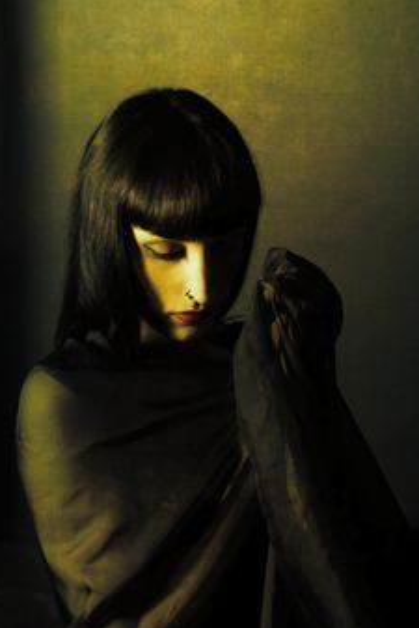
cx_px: 272
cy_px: 496
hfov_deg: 17.0
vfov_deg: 25.0
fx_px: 1395
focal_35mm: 80
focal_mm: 30
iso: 400
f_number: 4
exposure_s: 1/60
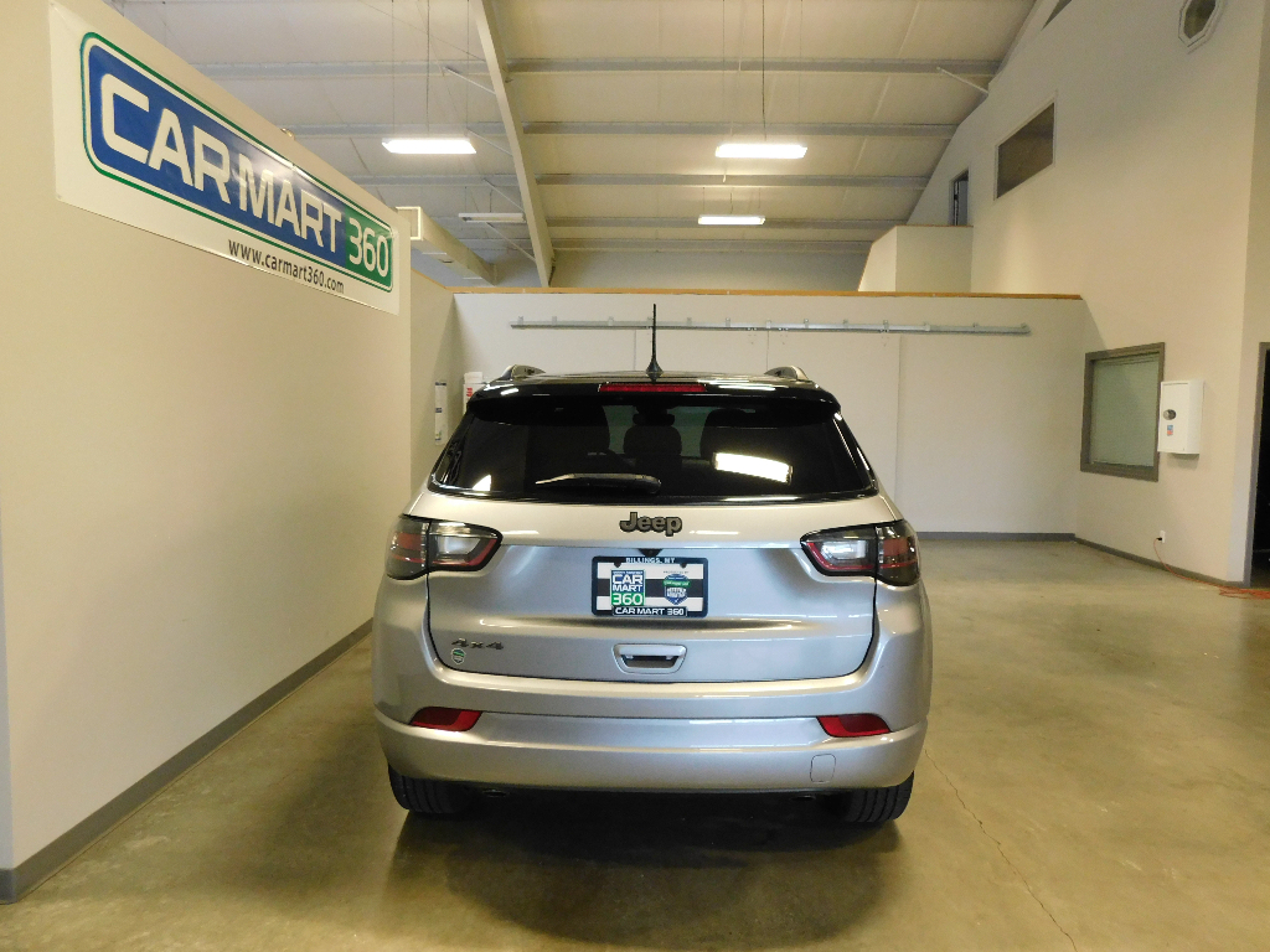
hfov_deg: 73.9
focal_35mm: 23
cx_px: 635
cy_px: 476
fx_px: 844
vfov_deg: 58.9
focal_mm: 4
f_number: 3
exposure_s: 1/30
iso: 400
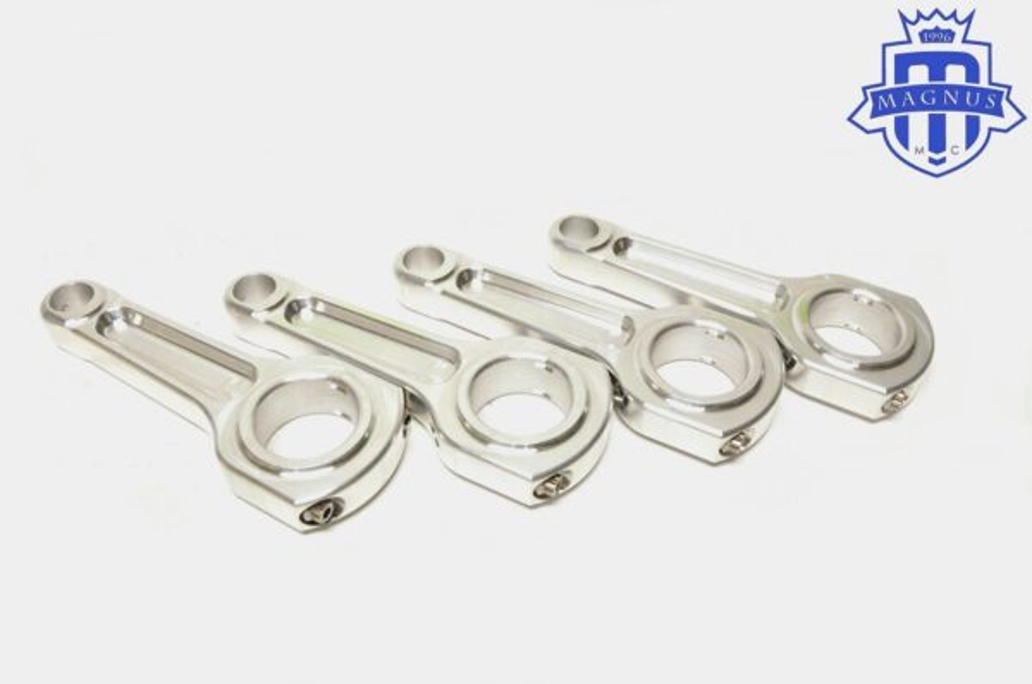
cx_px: 516
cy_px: 342
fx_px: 902
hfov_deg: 59.6
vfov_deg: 41.6
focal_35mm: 32
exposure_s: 1/60
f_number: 11
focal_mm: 21
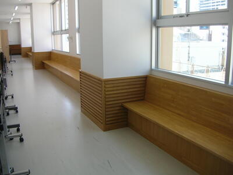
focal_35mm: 35
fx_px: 236
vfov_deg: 40.7
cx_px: 116
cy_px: 88
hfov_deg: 52.6
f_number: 2.8
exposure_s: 1/120
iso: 50
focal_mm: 5.8
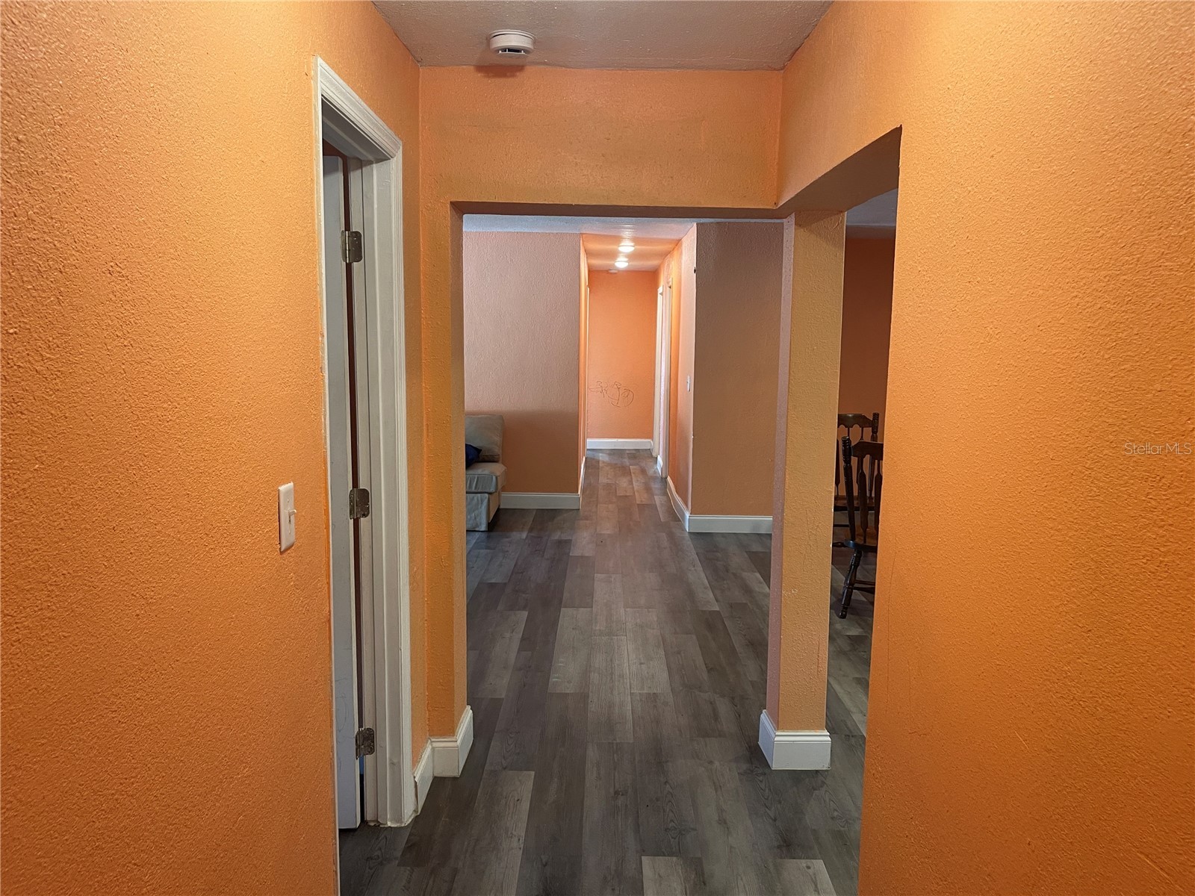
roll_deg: -0.3
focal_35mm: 25
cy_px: 448
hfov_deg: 69.4
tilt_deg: -7.0
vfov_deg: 54.9
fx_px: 863
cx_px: 598
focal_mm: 5.1
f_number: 1.6
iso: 125
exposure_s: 1/60
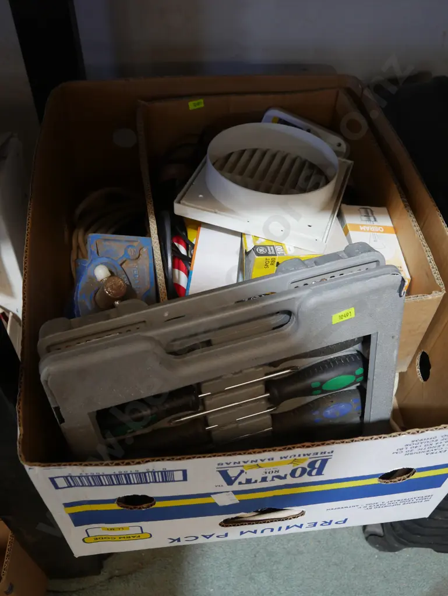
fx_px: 586
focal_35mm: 34
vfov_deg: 53.9
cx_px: 224
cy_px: 298
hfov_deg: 41.8
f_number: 4.5
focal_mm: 17
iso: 640
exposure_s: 1/60
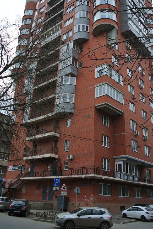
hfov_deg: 38.9
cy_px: 99
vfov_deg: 55.5
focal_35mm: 34
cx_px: 82
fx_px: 216
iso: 100
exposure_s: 1/500
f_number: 4.5
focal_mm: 11
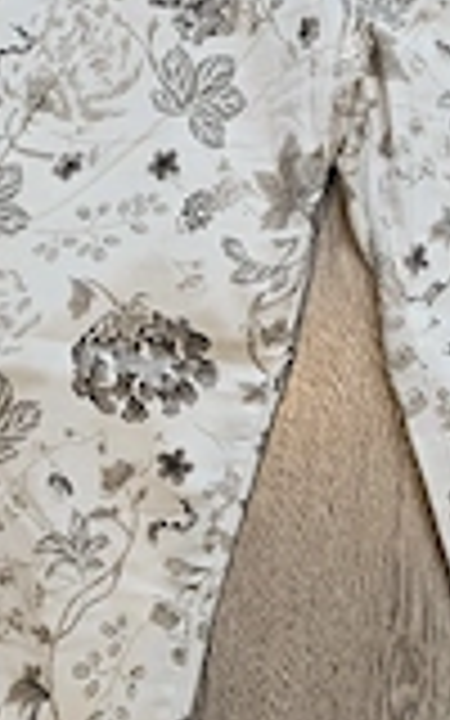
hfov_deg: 21.0
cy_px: 360
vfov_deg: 33.5
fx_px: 1197
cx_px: 374
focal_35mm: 61
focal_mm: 6.3
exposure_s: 1/182
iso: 160
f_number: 1.7
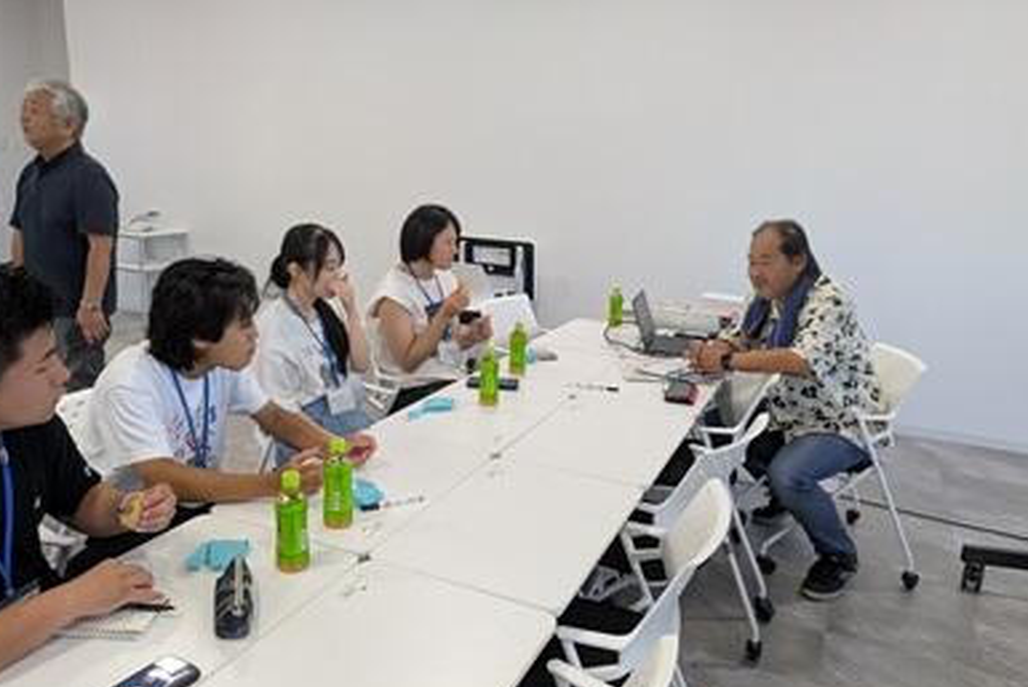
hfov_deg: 67.4
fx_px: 771
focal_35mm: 27
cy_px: 356
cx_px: 515
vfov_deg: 48.0
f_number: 1.89
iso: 113
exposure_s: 1/120
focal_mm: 5.43
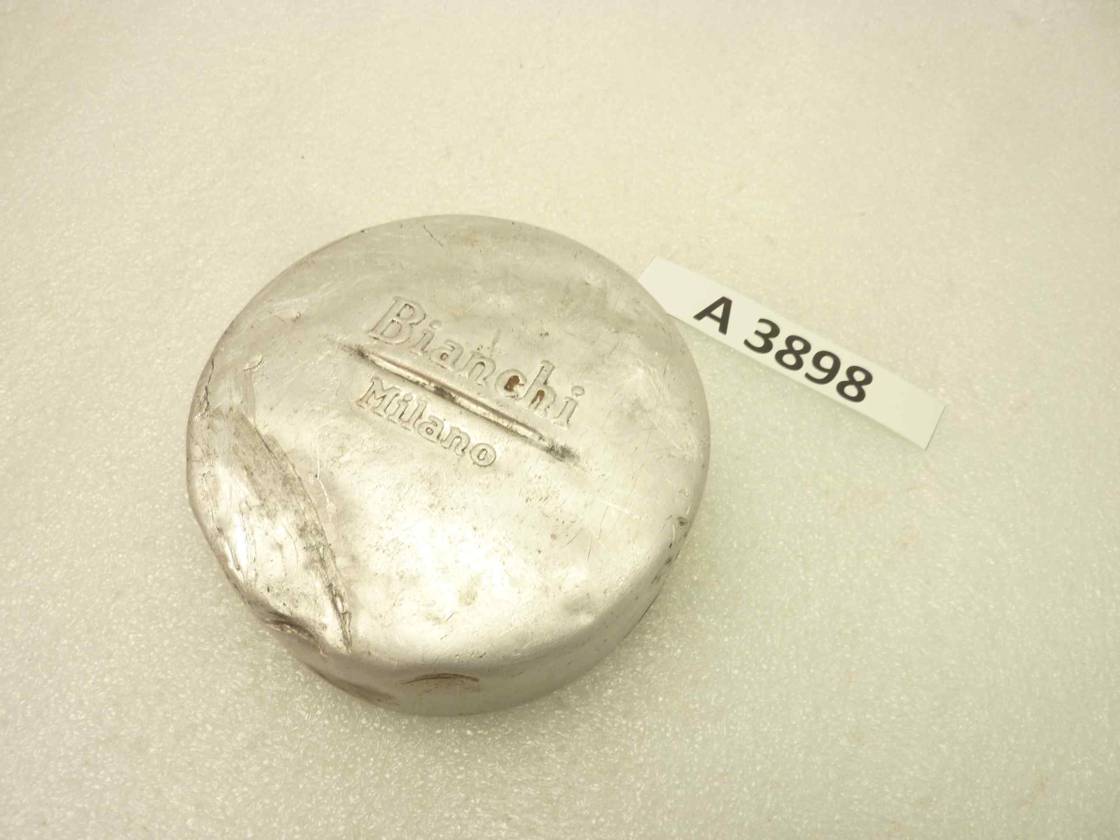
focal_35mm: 25
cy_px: 420
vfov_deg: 54.9
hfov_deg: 69.4
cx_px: 560
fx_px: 809
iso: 80
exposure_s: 1/20
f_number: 3.3
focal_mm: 4.1
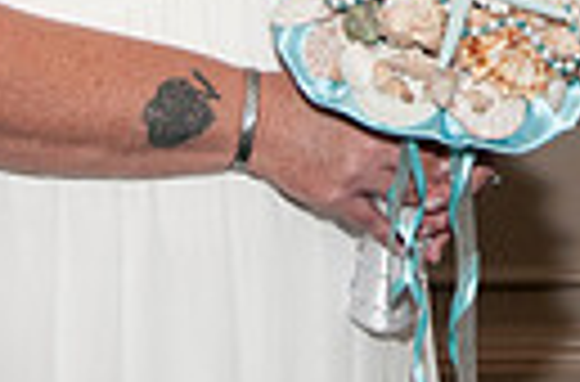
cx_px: 558
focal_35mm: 257
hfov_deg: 8.0
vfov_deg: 5.2
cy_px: -317
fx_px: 4125
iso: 400
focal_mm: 38
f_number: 5.6
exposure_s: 1/60
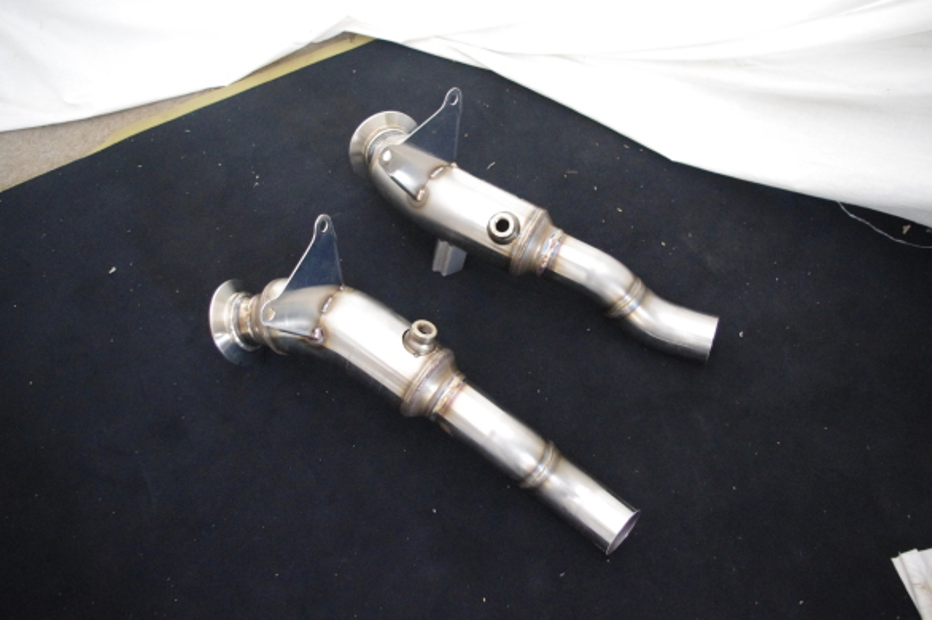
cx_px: 466
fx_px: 699
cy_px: 310
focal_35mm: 27
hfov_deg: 67.4
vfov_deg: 47.9
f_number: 3.5
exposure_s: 1/15
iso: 3200
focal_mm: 18
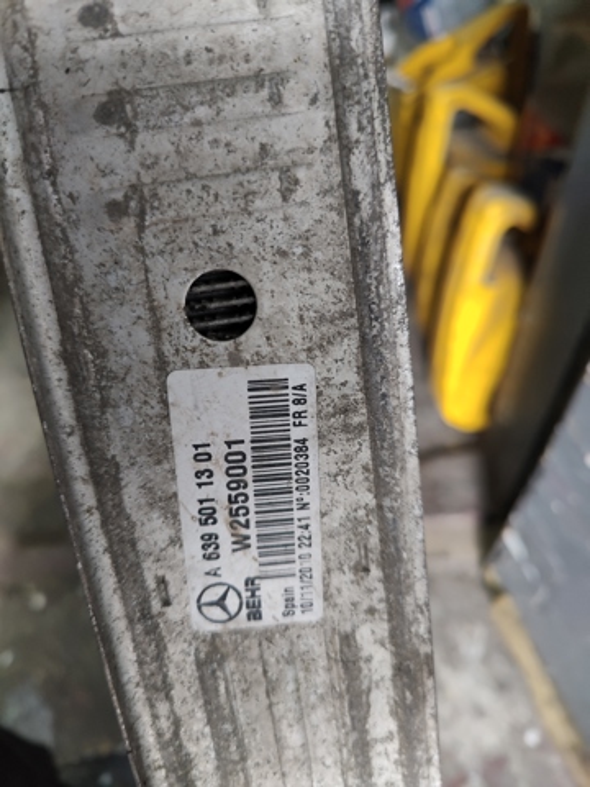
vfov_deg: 73.9
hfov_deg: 58.9
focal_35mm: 23
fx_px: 523
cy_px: 394
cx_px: 295
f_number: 1.8
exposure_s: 1/50
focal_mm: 6.06
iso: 500
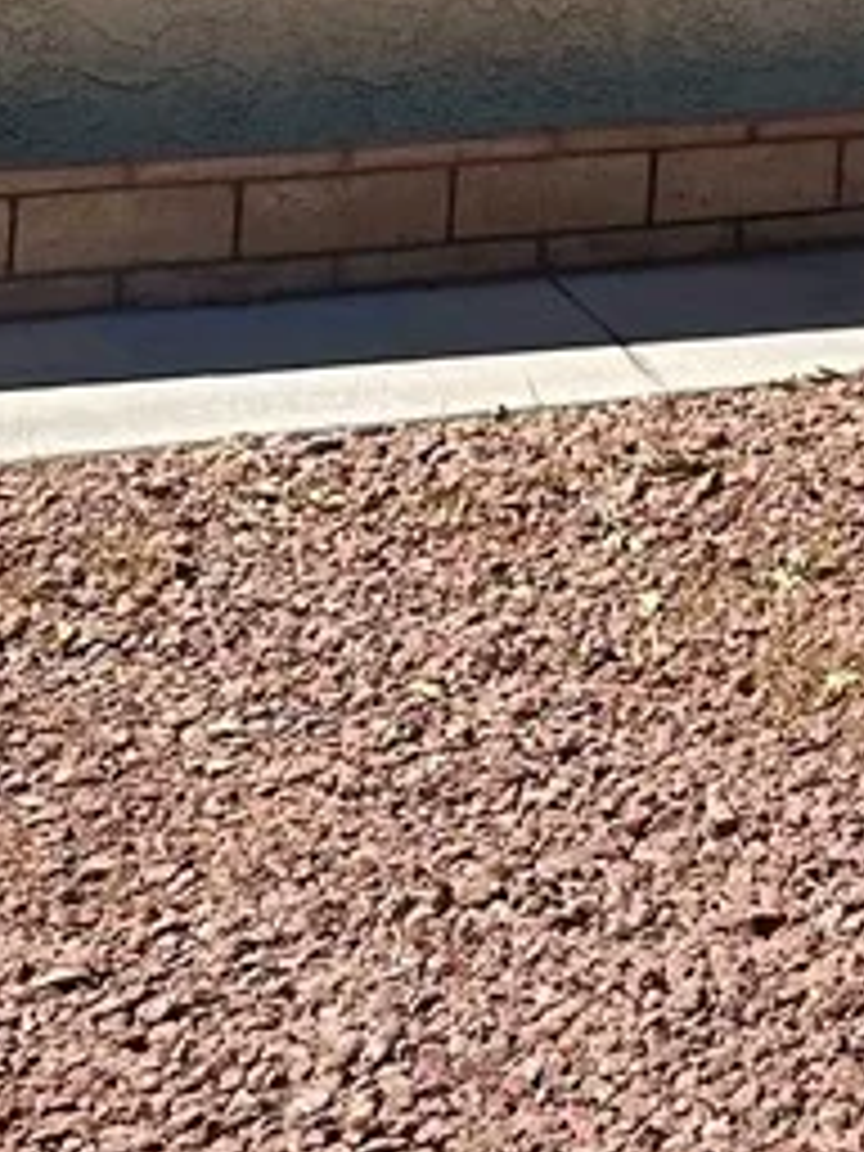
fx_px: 3195
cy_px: -684
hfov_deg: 13.7
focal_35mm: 96
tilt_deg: +3.1
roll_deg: -2.0
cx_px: 1580
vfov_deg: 17.8
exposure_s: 1/3155
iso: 80
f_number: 1.78
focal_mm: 6.86
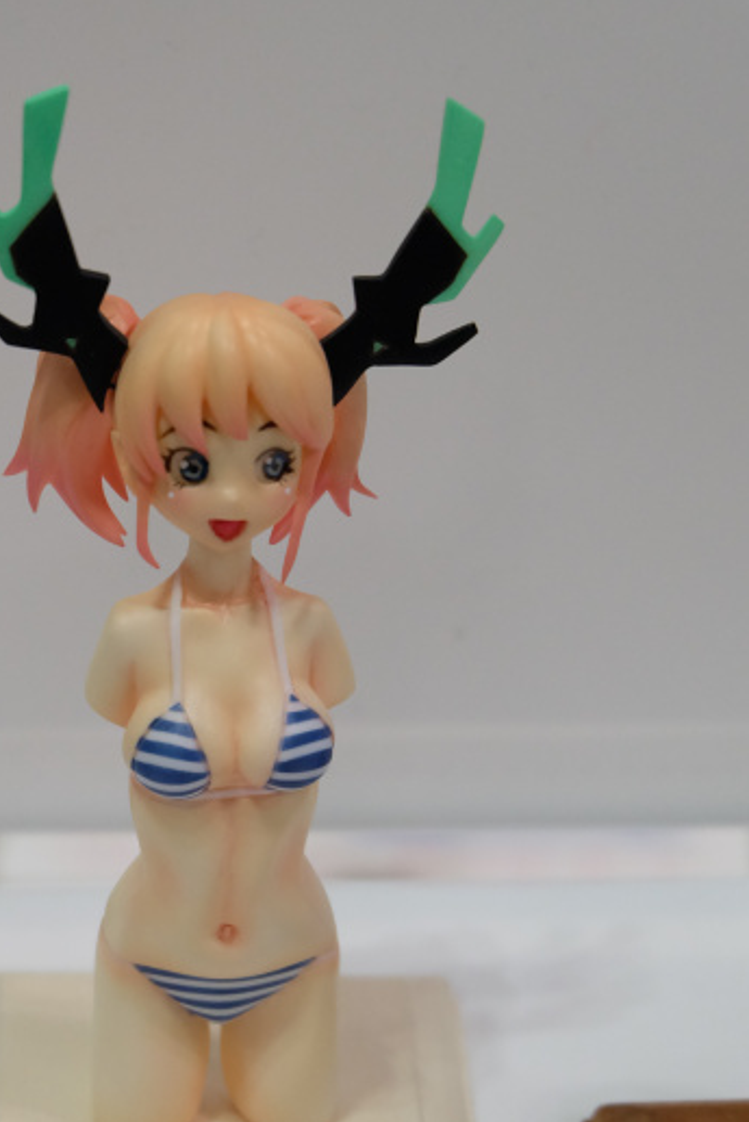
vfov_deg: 17.6
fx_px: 3617
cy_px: 768
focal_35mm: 116
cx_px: 255
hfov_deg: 11.8
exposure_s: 1/125
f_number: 5.6
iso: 2000
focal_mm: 50
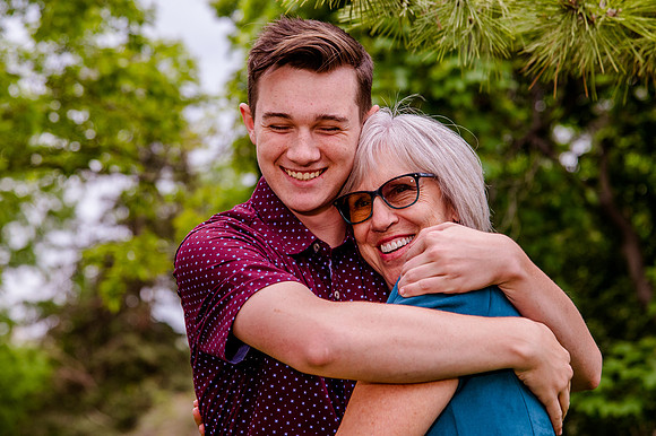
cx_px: 328
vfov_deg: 11.5
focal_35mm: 119
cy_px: 163
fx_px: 2167
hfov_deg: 17.2
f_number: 5
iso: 800
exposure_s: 1/320
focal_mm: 95
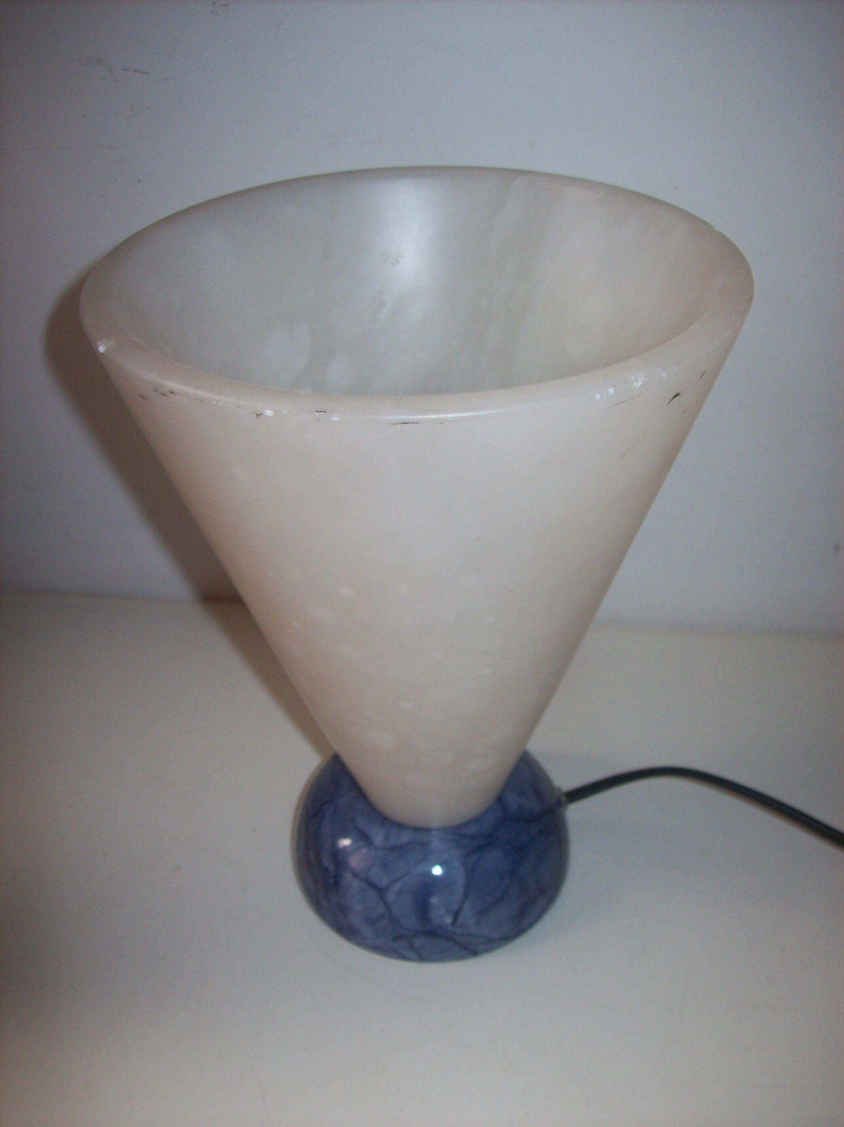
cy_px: 564
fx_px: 1171
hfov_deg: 39.6
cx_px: 422
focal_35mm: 36
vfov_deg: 51.4
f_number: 2.7
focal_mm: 6
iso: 80
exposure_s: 1/64
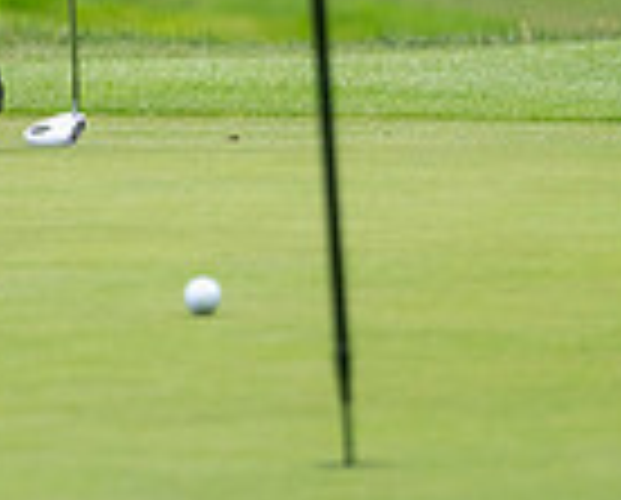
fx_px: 25288
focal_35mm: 1373
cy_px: -356
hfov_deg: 1.4
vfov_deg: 1.1
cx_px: 32
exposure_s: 1/2000
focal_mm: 300
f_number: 4
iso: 500
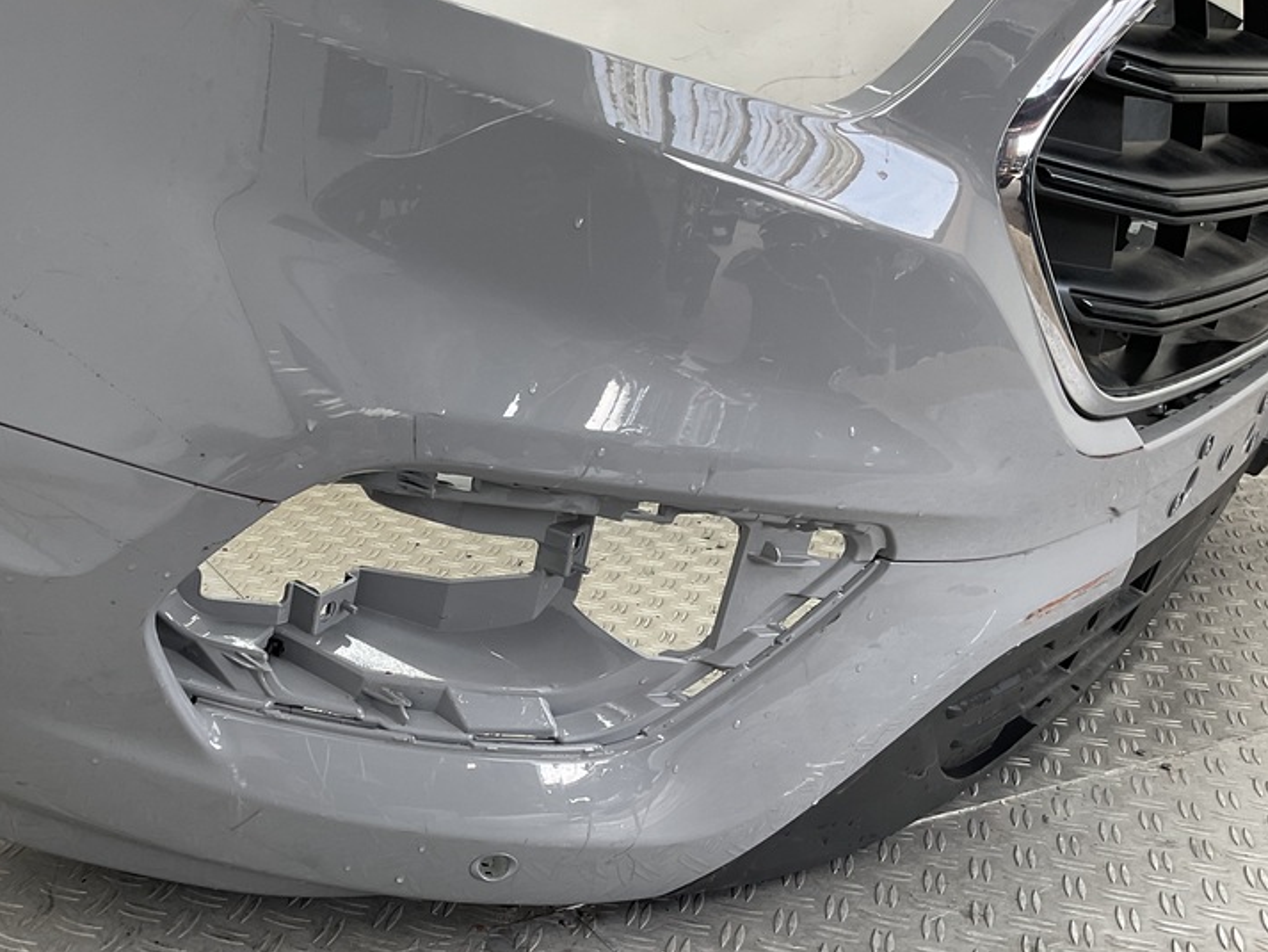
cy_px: 486
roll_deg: -1.0
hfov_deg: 44.8
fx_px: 1502
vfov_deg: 35.1
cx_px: 379
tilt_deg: -17.1
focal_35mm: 41
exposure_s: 1/100
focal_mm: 3
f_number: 1.8
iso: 32
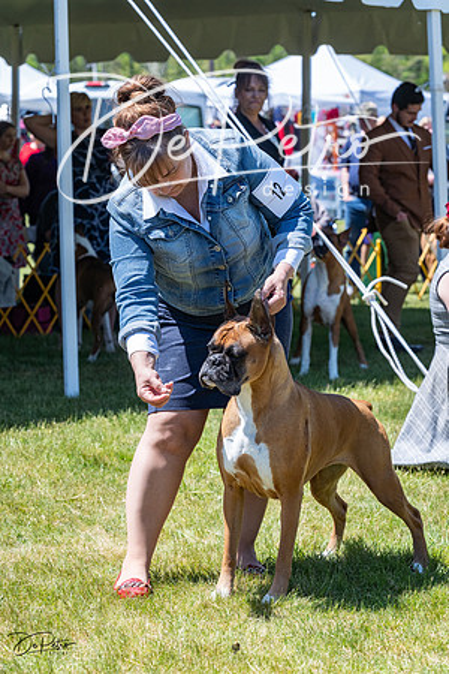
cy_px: 337
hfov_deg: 13.6
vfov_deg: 20.2
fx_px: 1889
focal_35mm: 101
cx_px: 224
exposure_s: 1/1600
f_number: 7.1
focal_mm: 101
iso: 1000
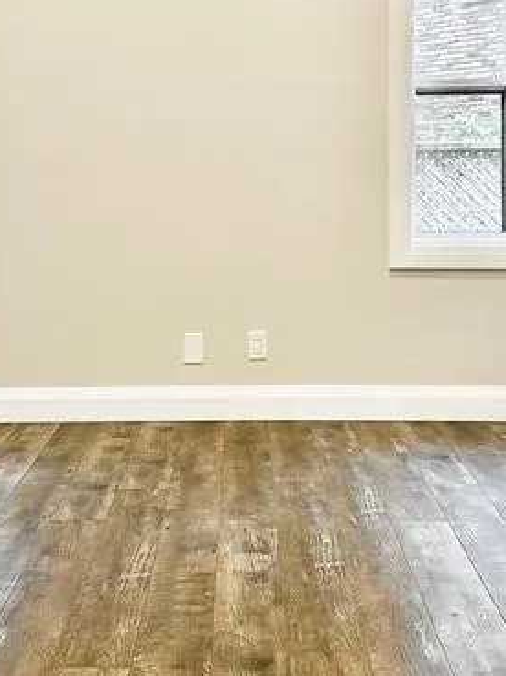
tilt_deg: -3.6
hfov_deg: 29.0
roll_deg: -1.9
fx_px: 976
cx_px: 214
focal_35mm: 50
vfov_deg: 38.0
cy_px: 251
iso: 160
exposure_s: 1/60
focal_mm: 6.76
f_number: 1.78
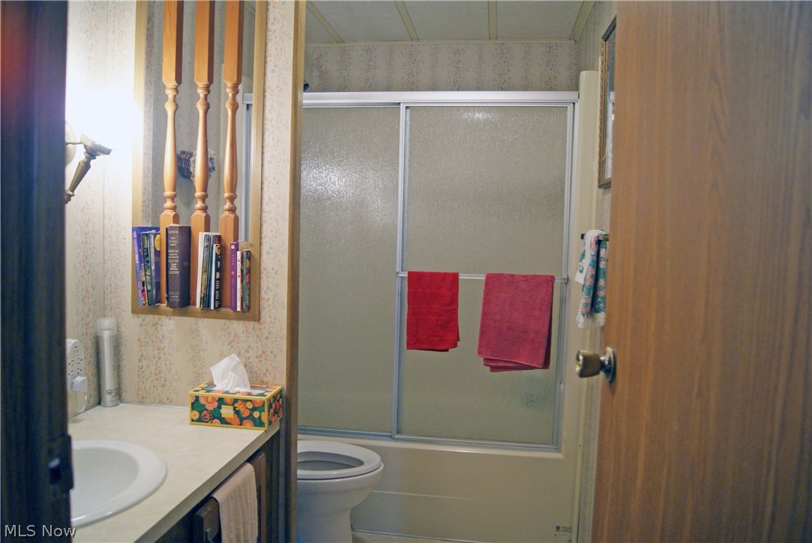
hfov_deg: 67.3
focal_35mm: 27
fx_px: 609
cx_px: 406
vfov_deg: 48.0
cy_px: 272
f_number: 3.5
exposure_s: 1/25
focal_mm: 18
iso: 400
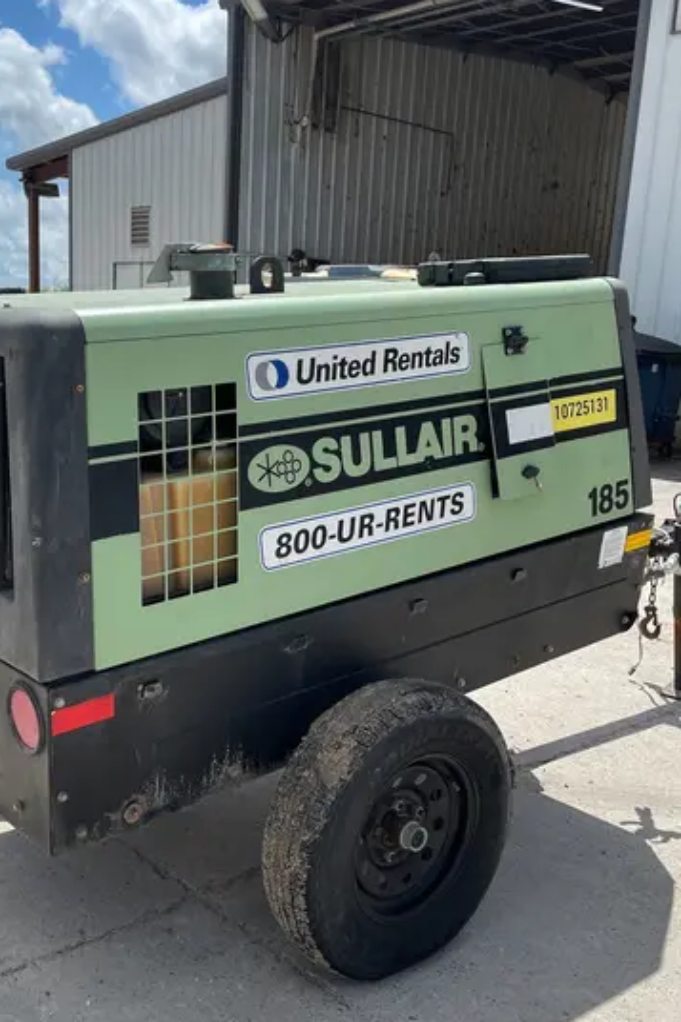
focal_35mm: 37
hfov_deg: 35.8
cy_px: 596
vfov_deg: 51.7
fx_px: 1050
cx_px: 290
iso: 32
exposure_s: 1/3300
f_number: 1.6
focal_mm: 4.2
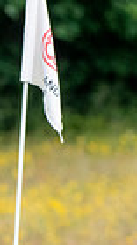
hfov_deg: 0.8
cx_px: -263
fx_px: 10190
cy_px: 327
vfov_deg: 1.4
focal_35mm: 1575
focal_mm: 240
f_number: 5.6
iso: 640
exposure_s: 1/2000
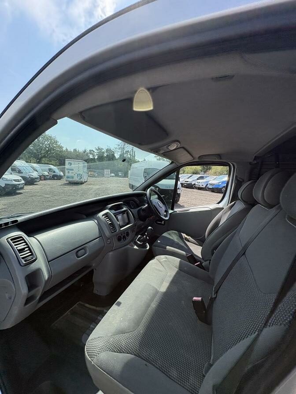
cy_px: 197
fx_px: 160
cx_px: 148
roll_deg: -3.7
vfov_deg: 102.1
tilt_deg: -19.5
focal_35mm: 14
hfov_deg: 85.7
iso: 64
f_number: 2.2
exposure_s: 1/879
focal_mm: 2.22
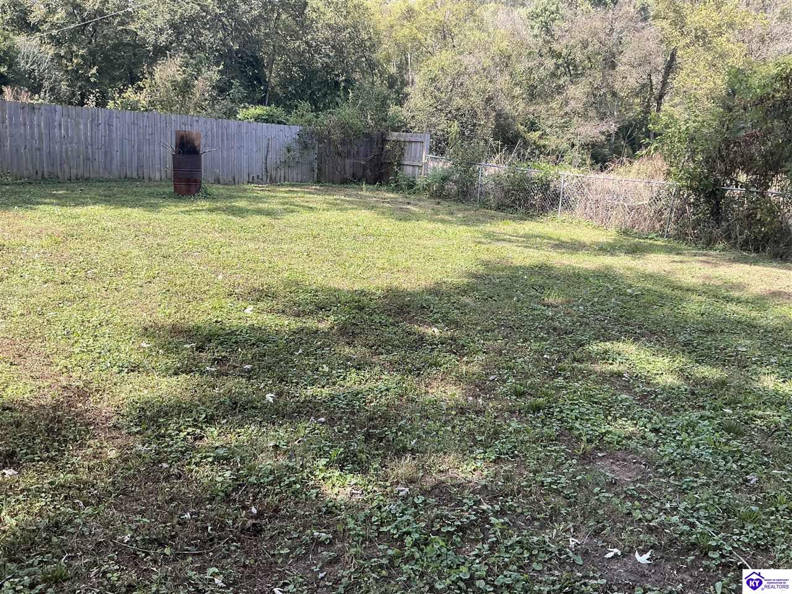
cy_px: 297
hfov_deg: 63.4
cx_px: 396
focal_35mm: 28
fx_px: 641
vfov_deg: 49.7
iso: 25
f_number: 1.8
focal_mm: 3
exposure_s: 1/355
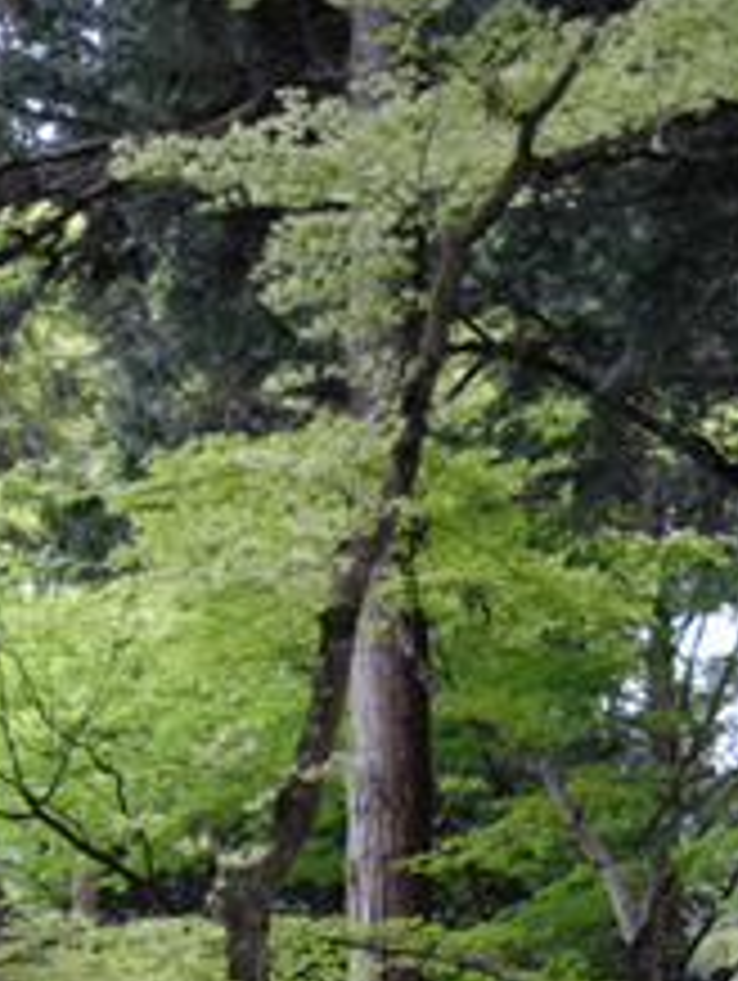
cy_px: 1215
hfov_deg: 10.5
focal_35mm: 141
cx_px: 248
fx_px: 4000
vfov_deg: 13.5
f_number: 1.8
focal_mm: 50
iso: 200
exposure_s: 1/640
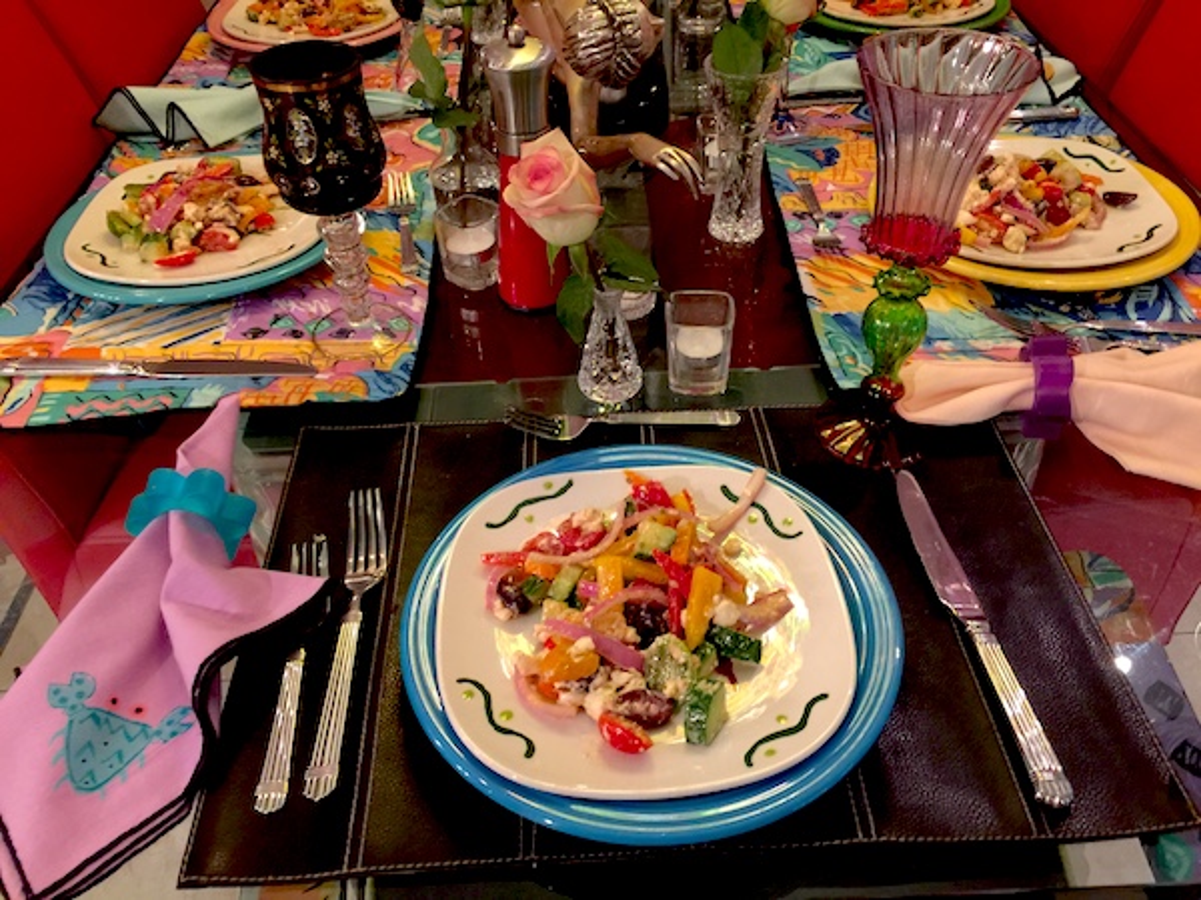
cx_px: 600
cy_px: 450
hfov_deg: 61.7
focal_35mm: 29
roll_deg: +1.2
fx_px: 1006
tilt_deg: -41.2
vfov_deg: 48.2
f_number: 2.2
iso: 80
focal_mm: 4.15
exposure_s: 1/4
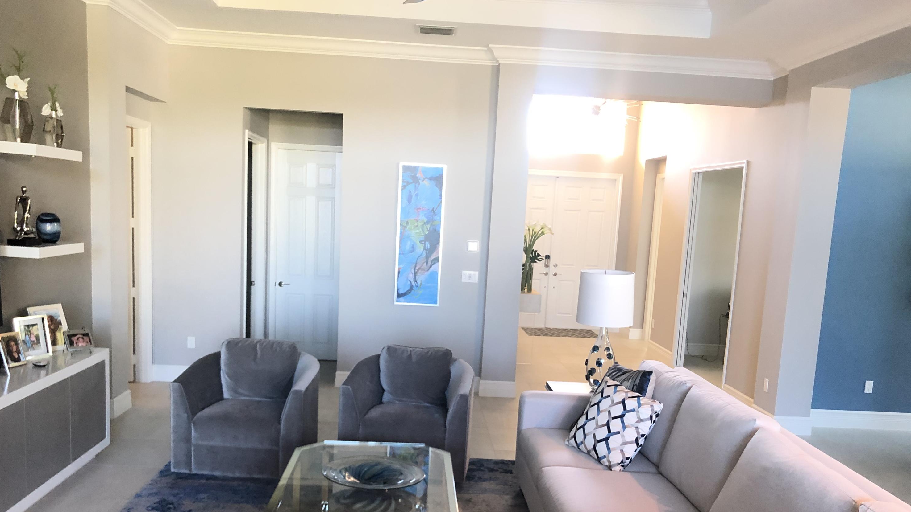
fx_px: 749
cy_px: 321
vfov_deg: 37.5
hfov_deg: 62.6
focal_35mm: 31
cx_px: 452
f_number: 1.8
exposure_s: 1/15
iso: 64
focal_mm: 3.99
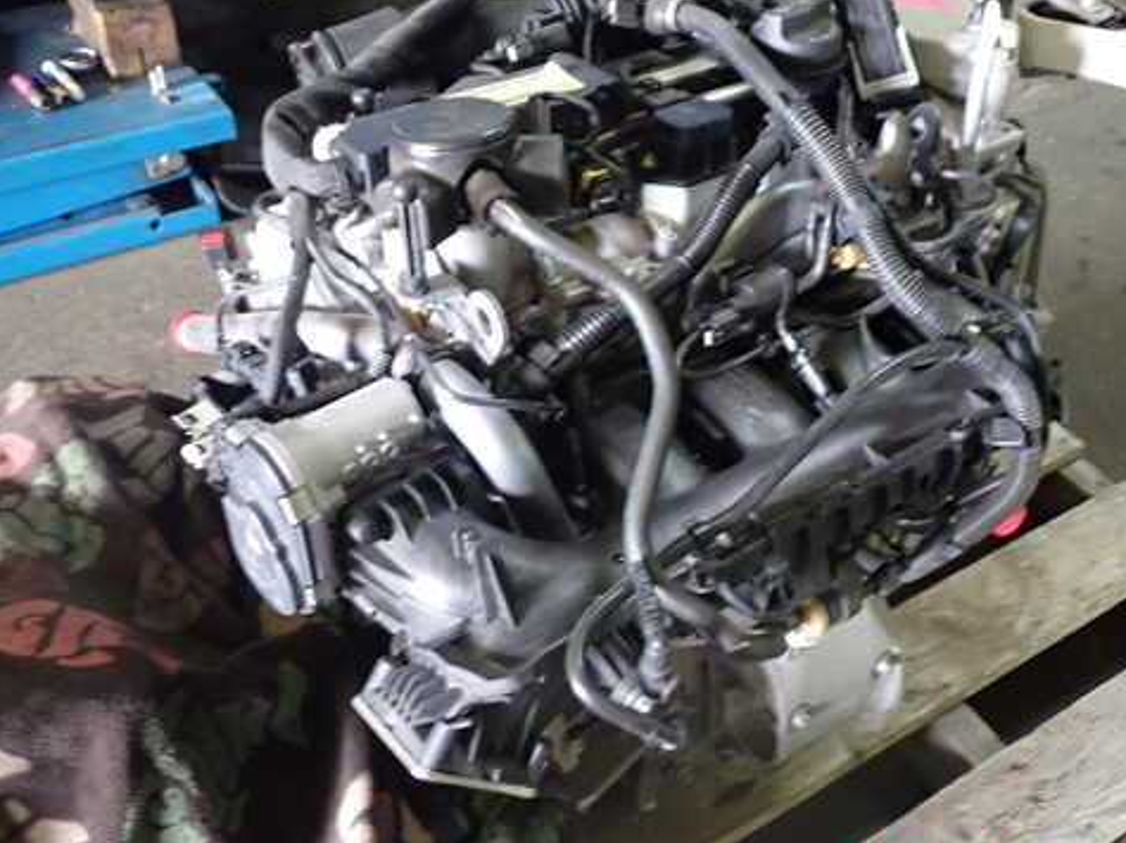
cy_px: 373
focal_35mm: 38
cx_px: 668
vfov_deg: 37.6
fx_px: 1235
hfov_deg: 48.7
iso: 400
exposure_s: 1/30
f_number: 2.3
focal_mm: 5.4
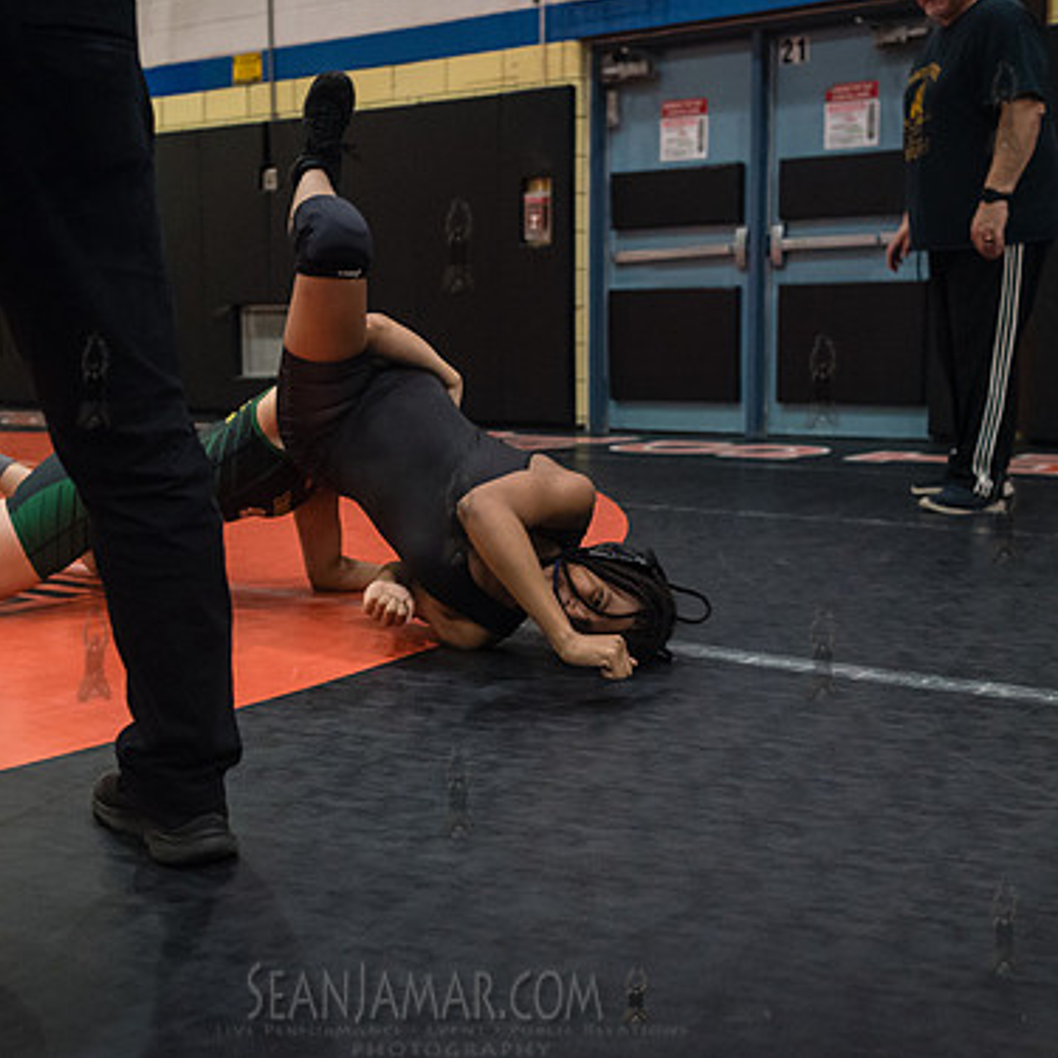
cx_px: 457
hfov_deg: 36.7
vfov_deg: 36.8
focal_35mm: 46
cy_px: 515
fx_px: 1591
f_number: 3.2
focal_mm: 35
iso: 5000
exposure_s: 1/400
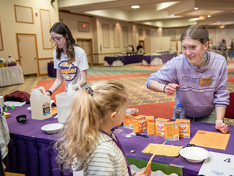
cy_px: 86
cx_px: 136
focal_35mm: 36
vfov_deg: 39.7
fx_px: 243
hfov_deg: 51.1
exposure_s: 1/160
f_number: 3.2
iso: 1600
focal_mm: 32
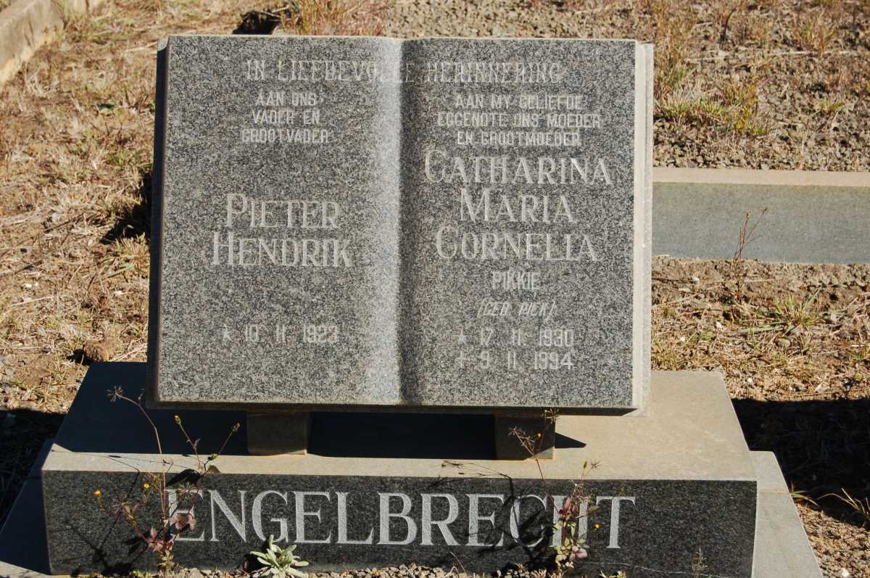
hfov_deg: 29.3
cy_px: 289
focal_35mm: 69
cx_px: 435
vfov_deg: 19.7
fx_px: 1665
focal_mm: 46
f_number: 6.3
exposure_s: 1/400
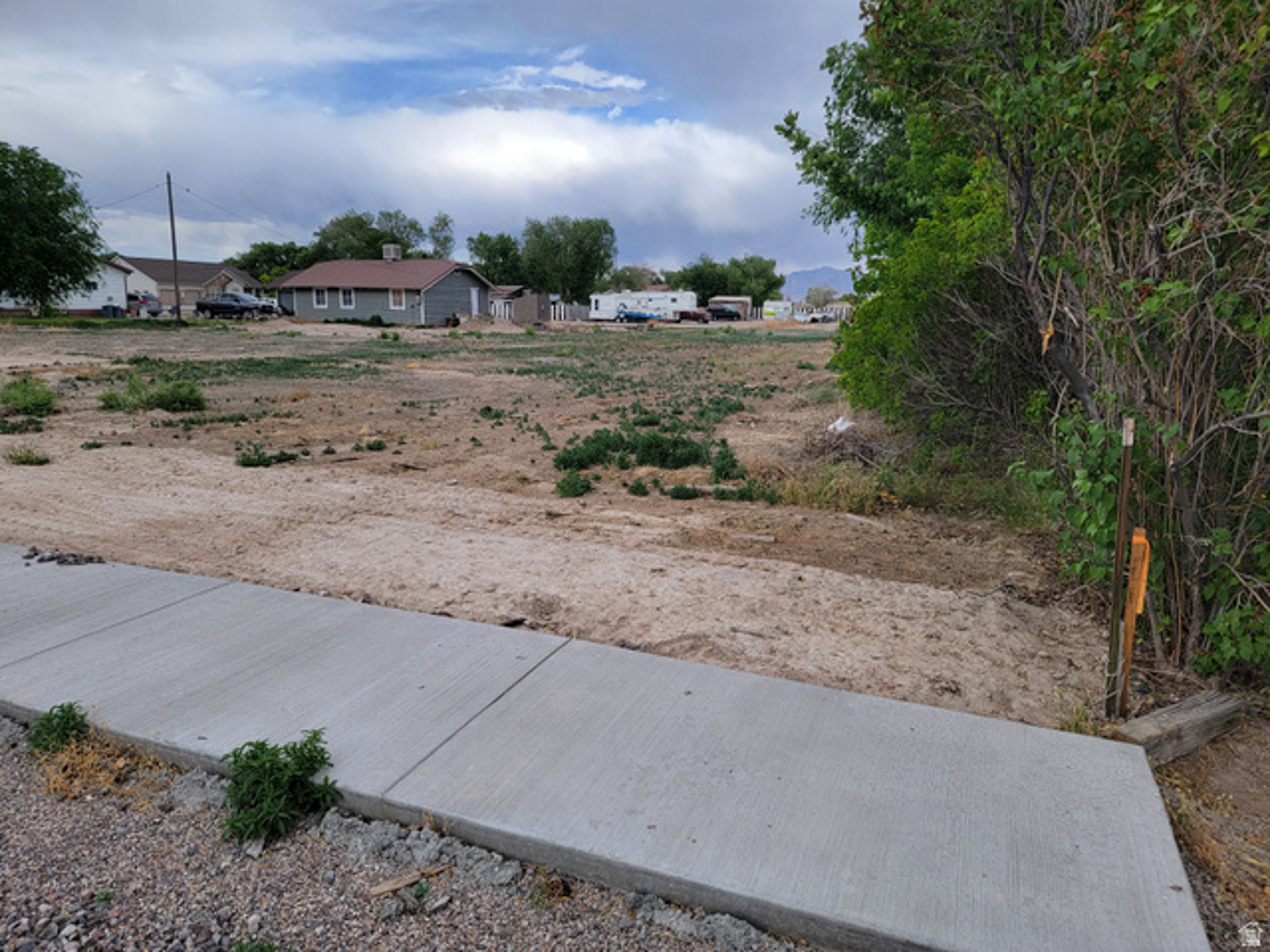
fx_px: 881
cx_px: 635
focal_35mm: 24
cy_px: 476
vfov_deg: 56.8
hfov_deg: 71.6
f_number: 1.8
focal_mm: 6.7
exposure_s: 1/516
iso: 16
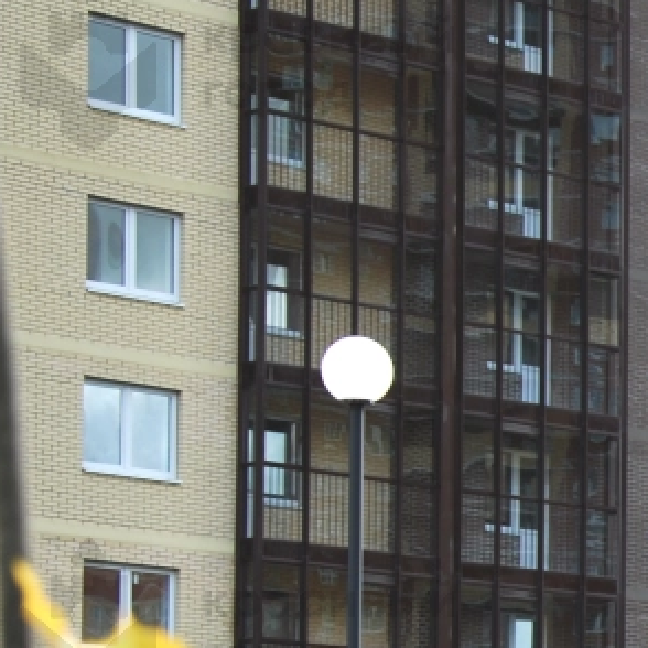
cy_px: 767
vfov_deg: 8.7
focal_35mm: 198
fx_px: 4193
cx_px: 1223
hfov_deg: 8.5
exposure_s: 1/125
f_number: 5.6
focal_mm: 38
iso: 100
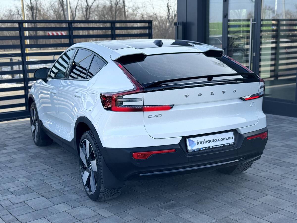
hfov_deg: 39.7
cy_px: 112
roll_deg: +1.8
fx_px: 412
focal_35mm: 48
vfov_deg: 30.3
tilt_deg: -10.9
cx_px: 148
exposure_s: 1/1681
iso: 64
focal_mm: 6.76
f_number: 1.78
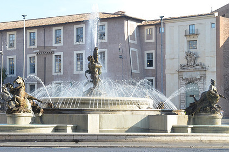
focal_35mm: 82
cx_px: 97
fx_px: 521
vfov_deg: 16.6
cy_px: 69
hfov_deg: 24.8
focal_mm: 40
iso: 1000
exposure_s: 1/400
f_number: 10
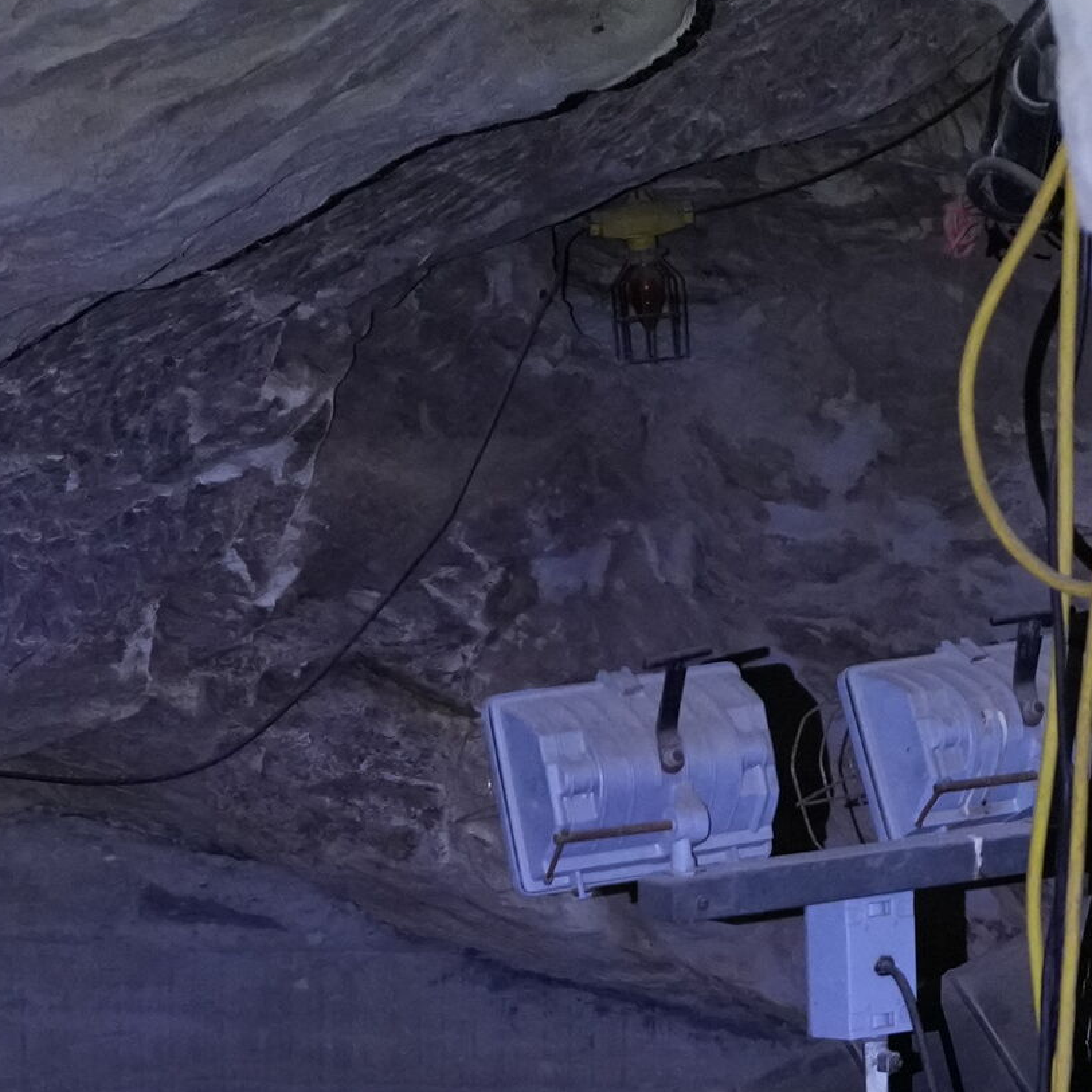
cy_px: 1807
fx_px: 5639
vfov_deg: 10.5
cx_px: 116
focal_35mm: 158
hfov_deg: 11.0
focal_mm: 35
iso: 2500
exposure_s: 1/40
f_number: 2.8
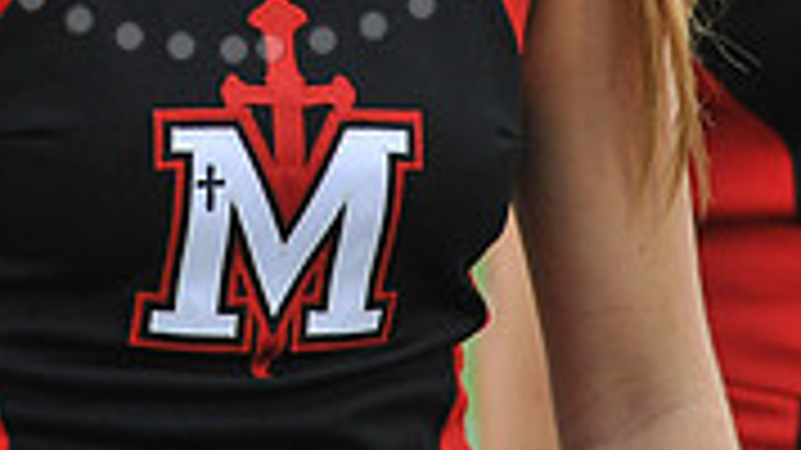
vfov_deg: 1.8
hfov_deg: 3.2
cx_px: 234
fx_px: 14523
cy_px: -374
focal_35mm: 684
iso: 2000
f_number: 6.3
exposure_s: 1/250
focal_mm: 200
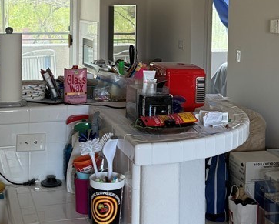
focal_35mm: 66
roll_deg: -0.2
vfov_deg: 22.8
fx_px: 545
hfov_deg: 28.7
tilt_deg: -3.8
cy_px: 38
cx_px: 142
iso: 200
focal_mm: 6.76
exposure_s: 1/90
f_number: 1.78
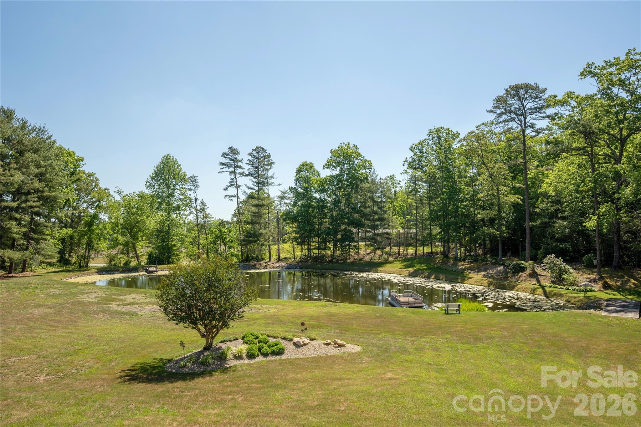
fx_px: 401
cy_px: 214
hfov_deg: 77.3
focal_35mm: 22
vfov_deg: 56.1
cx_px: 320
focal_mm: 22.5
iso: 250
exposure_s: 1/800
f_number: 7.1
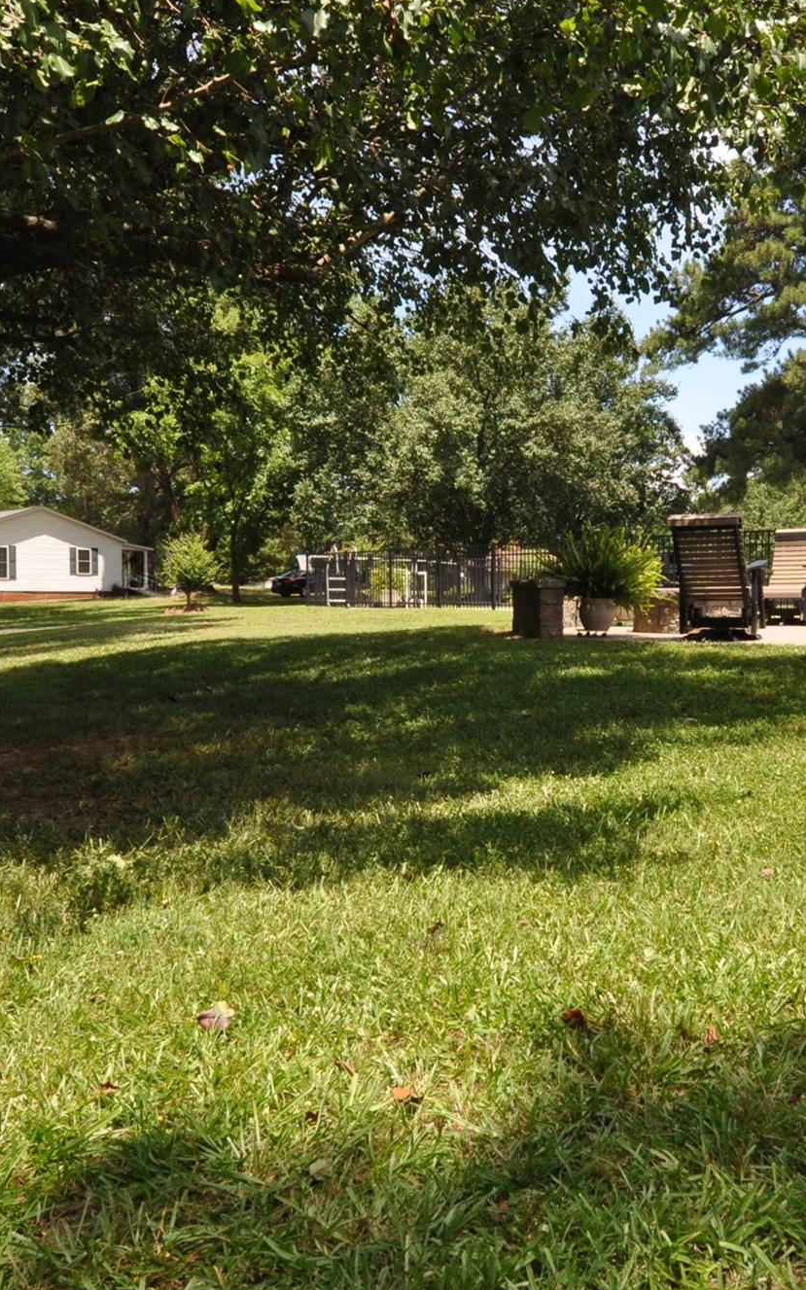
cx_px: 542
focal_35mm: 33
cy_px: 653
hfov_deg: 37.9
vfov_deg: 58.1
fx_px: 1160
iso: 640
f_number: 9
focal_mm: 14
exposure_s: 1/320
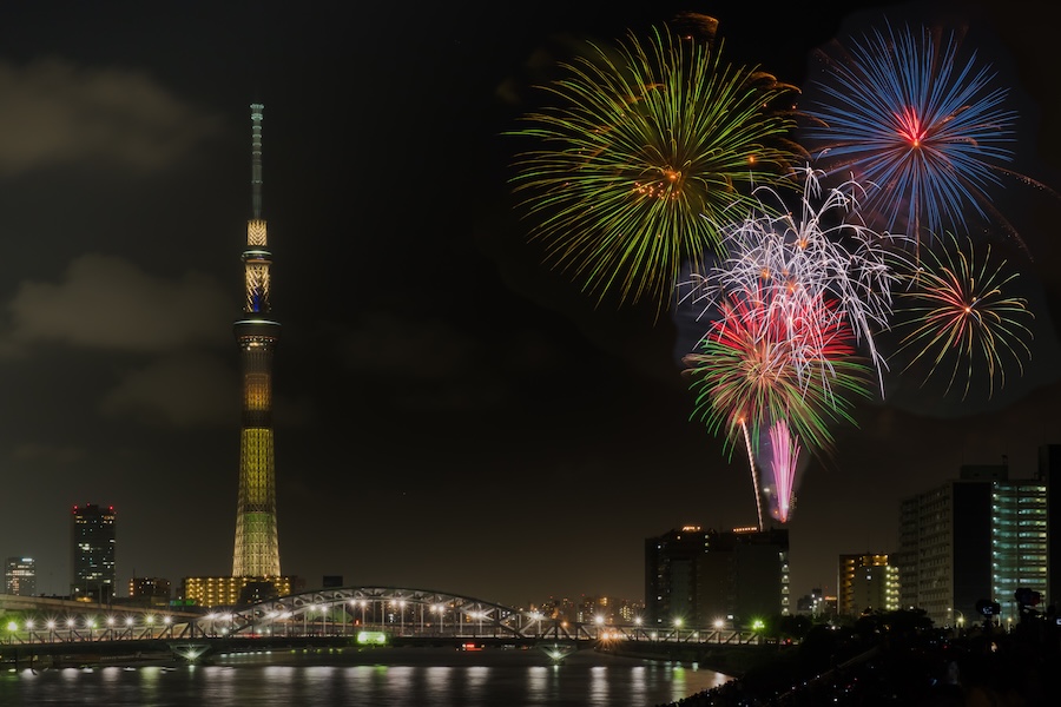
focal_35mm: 67
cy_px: 354
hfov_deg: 30.1
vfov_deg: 20.3
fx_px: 1974
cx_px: 530
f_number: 16
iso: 100
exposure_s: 7
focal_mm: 44.4
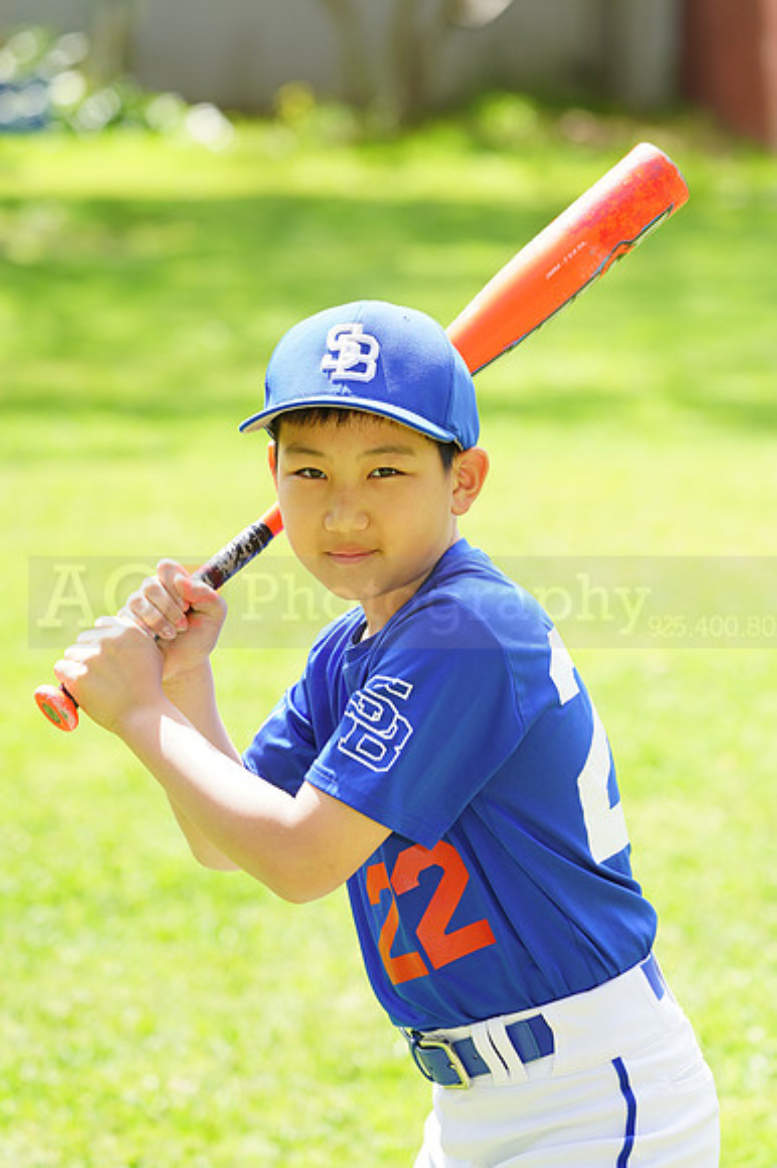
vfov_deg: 9.9
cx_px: 388
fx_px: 6774
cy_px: 584
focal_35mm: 209
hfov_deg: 6.6
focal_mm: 209
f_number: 6.3
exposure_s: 1/200
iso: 200
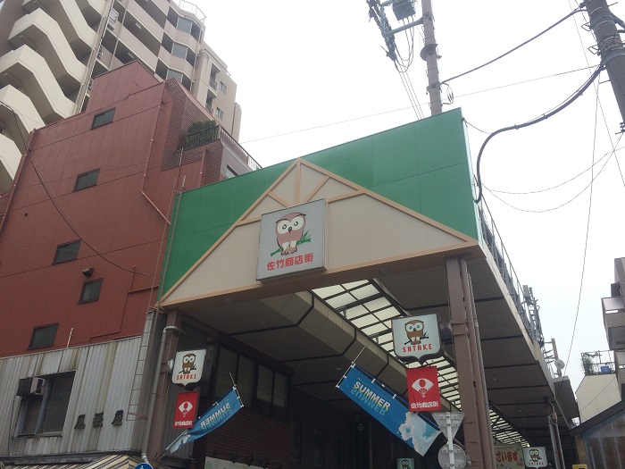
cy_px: 234
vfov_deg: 48.2
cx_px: 312
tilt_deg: +29.0
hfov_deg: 61.7
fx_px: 524
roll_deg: -3.1
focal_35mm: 29
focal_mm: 4.15
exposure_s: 1/954
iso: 32
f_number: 2.2
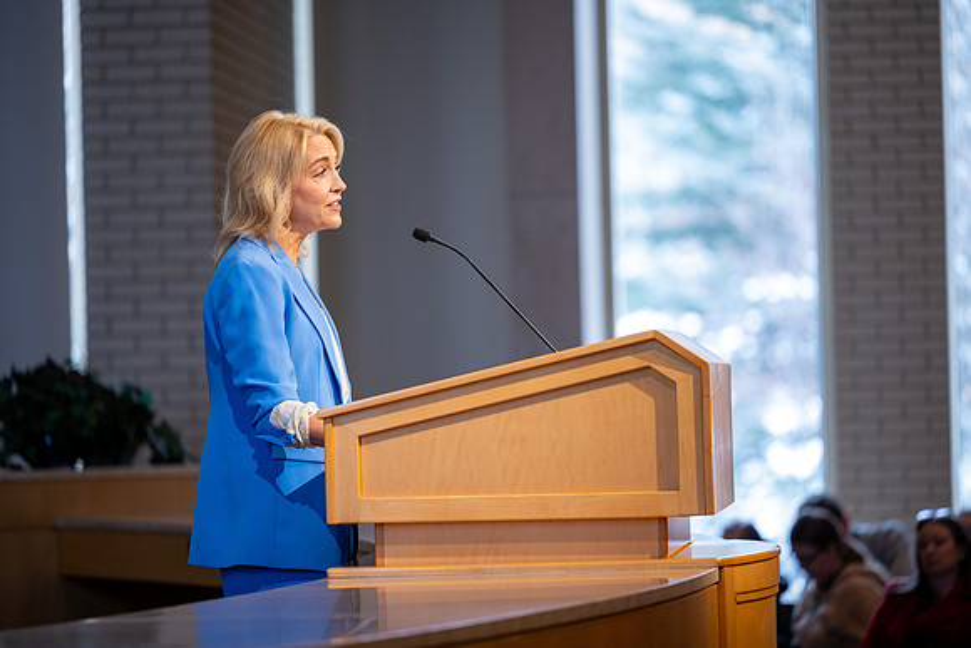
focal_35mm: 175
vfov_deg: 7.9
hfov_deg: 11.7
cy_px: 324
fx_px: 4721
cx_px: 486
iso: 320
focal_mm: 175
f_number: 2.8
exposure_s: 1/125
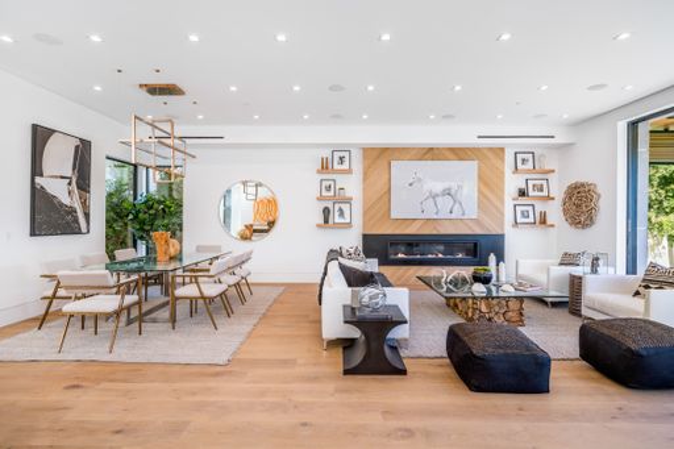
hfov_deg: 91.6
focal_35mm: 18
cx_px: 337
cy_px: 224
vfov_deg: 68.8
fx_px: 328
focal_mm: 17.5
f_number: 8
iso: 320
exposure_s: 1/50
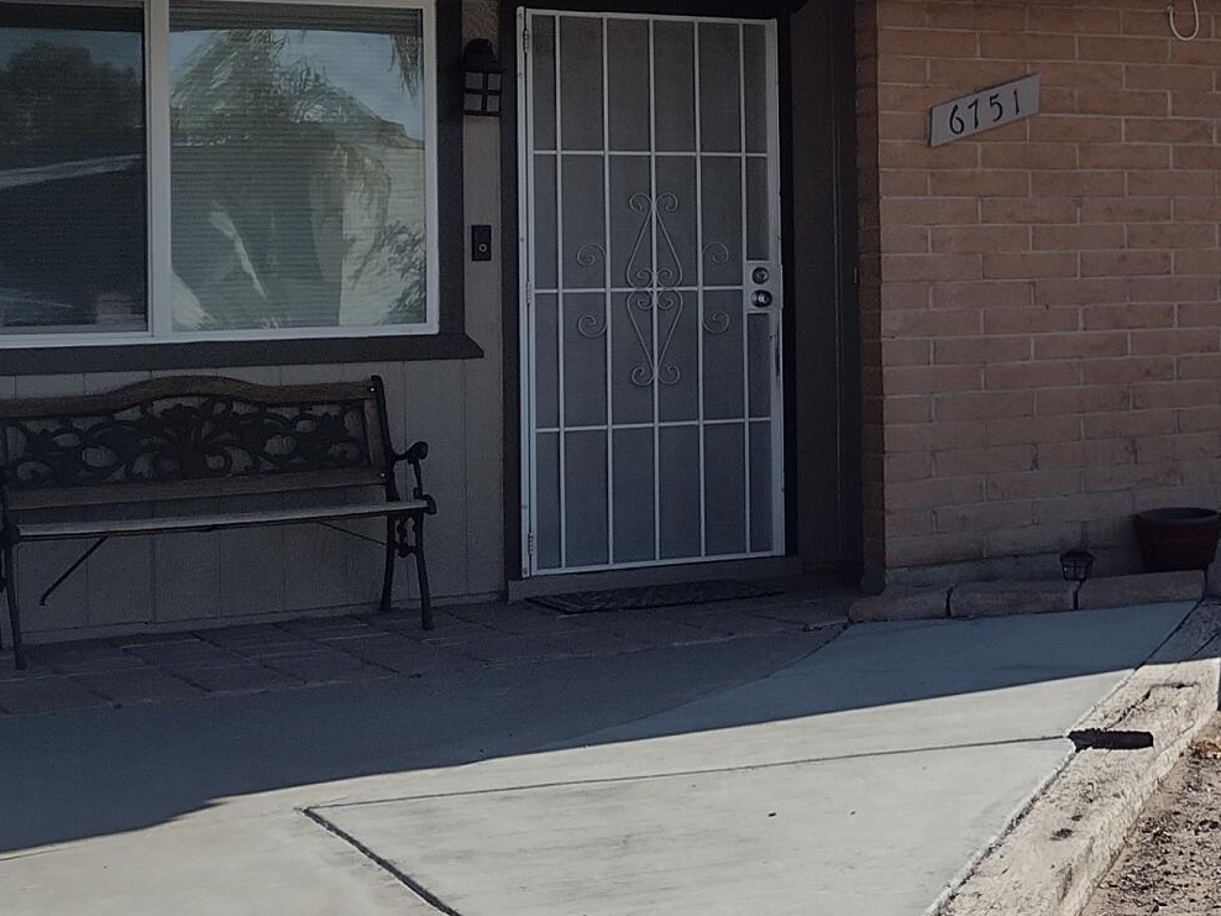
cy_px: 190
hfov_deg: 22.1
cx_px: 1442
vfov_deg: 17.8
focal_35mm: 82
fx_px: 2892
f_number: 1.7
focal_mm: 4.71
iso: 100
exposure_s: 1/3291
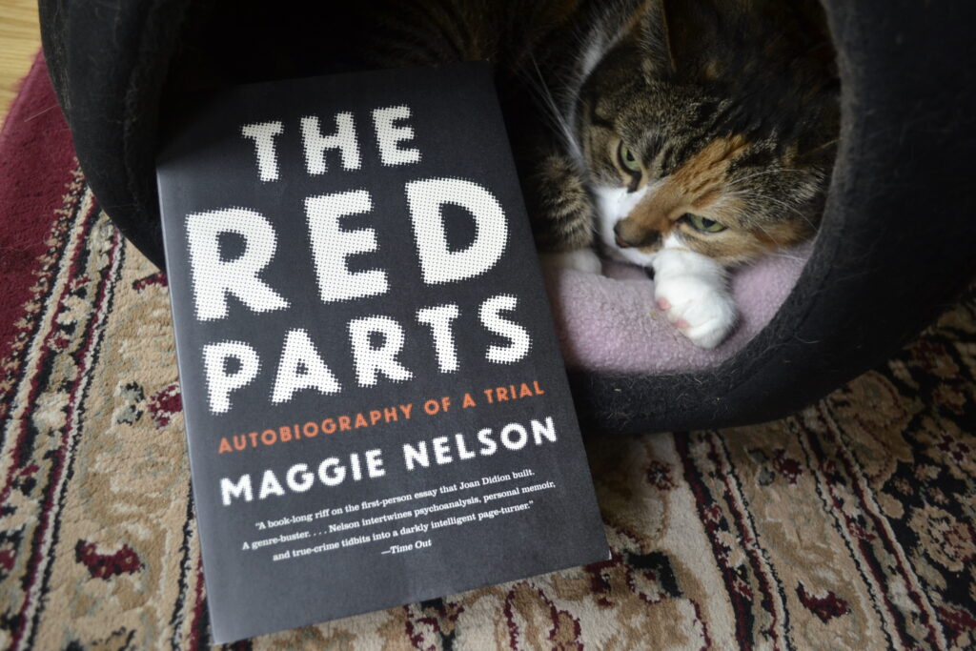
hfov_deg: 61.9
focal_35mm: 30
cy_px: 326
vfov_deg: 43.6
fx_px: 813
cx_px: 488
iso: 400
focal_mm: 20
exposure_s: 1/13
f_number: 3.8
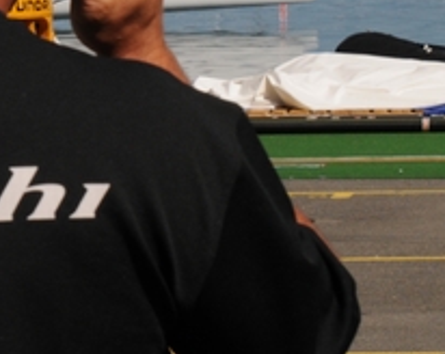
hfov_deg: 6.0
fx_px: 4180
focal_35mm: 318
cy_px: -18
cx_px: -229
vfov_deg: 4.8
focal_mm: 70
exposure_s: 1/640
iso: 400
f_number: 13
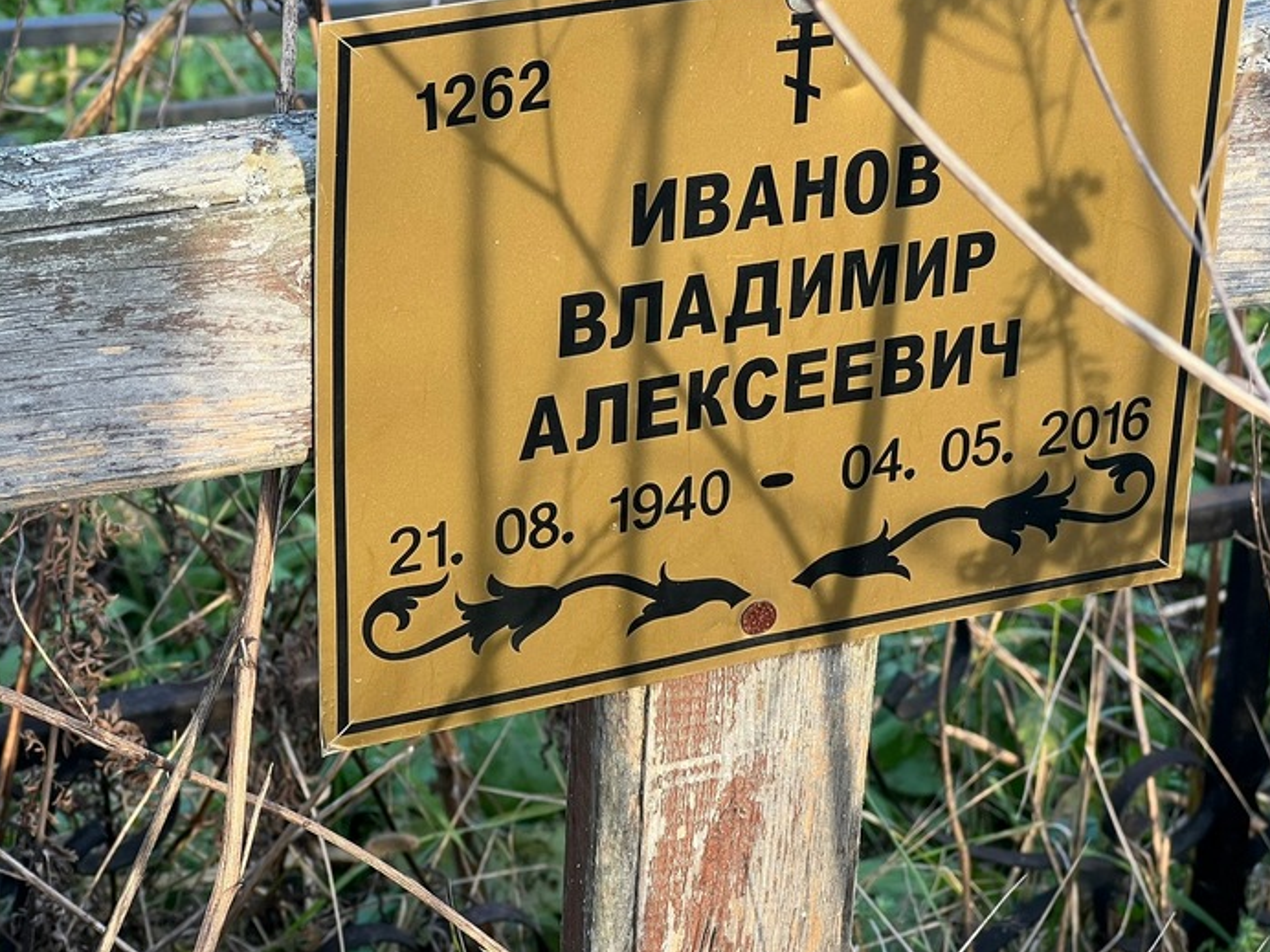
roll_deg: +0.3
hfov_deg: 22.0
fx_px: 3265
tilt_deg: -24.7
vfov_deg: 16.6
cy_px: 416
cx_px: 585
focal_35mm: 89
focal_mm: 9
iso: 40
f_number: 2.8
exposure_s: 1/99
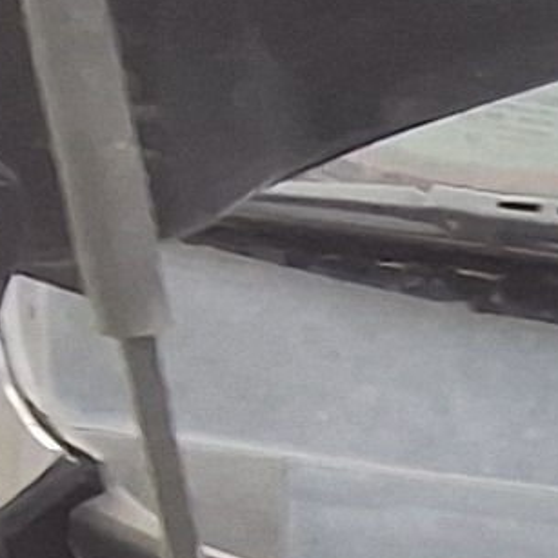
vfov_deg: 6.5
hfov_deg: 5.4
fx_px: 4796
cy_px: 1065
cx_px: 2648
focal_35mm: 263
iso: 80
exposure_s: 1/40
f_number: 1.9
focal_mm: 2.91
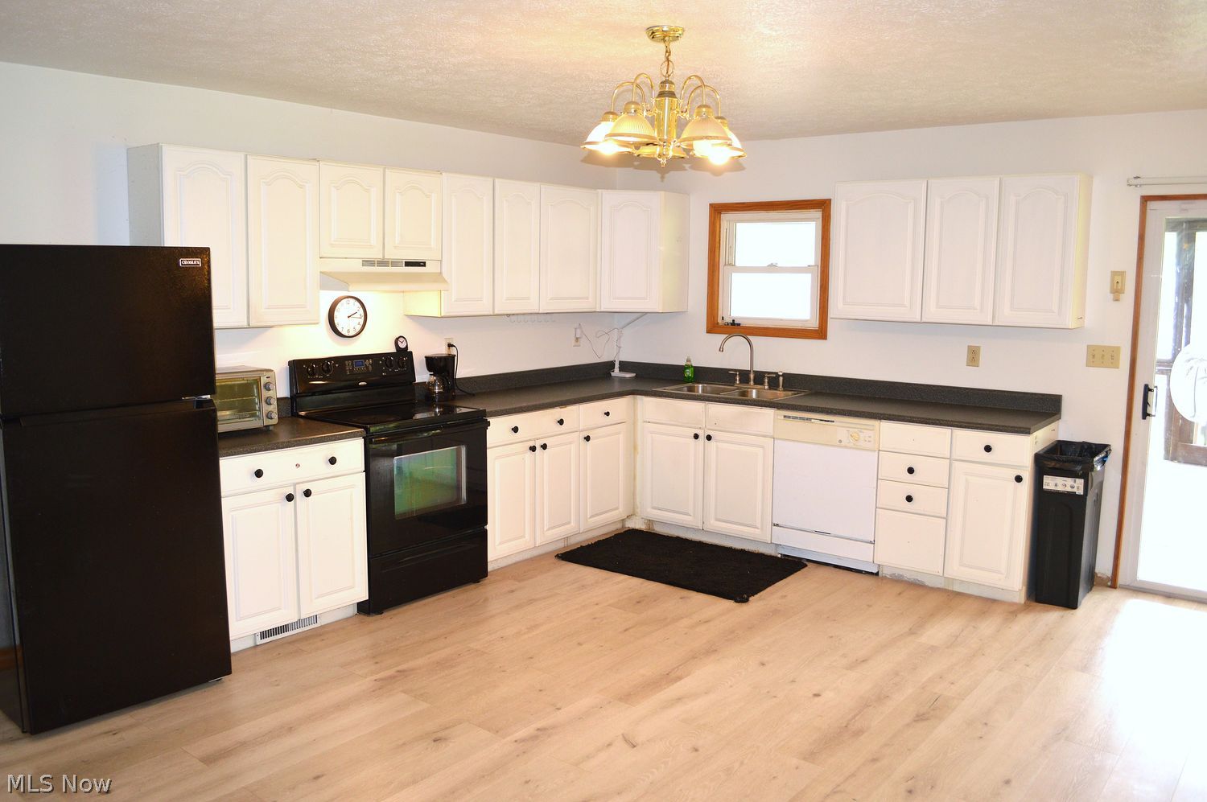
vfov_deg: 47.8
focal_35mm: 27
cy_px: 401
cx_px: 604
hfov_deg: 67.4
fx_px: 904
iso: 500
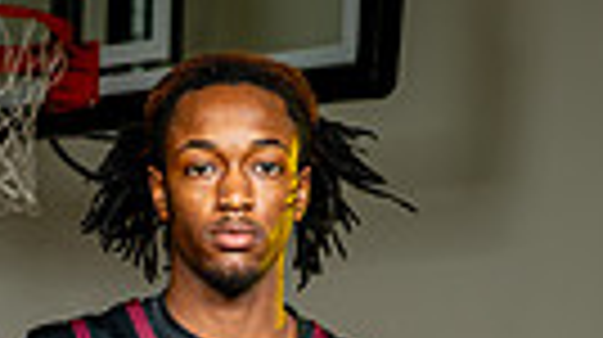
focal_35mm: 240
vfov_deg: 4.9
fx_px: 3833
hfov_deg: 9.0
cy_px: 865
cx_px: 122
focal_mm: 68
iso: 100
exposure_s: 1/200
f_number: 6.3
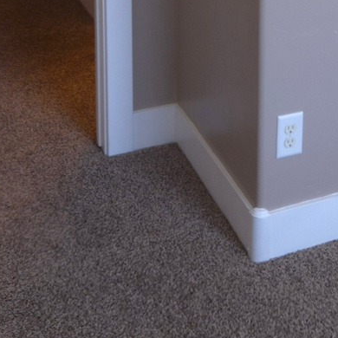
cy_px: -144
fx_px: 884
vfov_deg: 19.4
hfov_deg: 21.0
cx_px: 325
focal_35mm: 80
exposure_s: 1/60
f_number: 1.8
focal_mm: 5.4
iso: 64
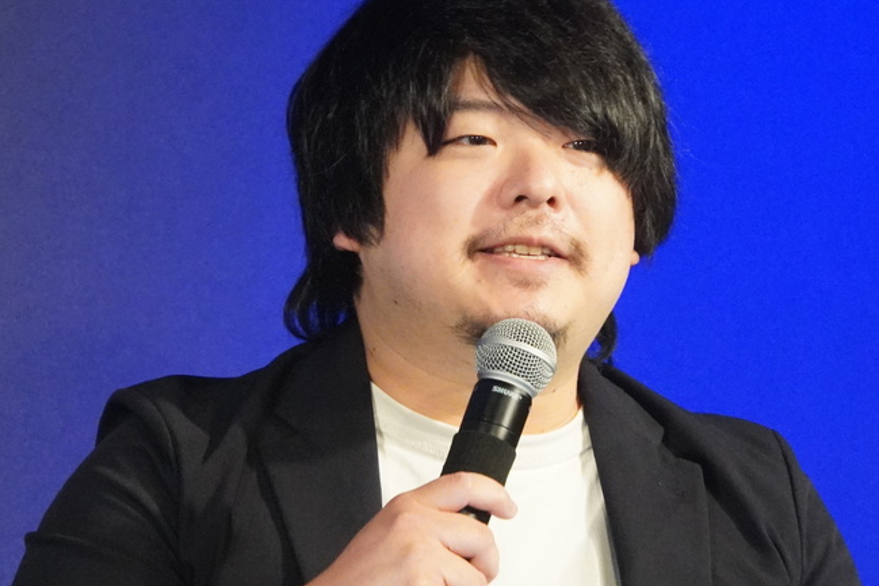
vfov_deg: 3.5
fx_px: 9495
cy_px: 346
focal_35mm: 389
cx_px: 479
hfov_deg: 5.3
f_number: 6.3
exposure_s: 1/80
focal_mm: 140.3
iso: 6400
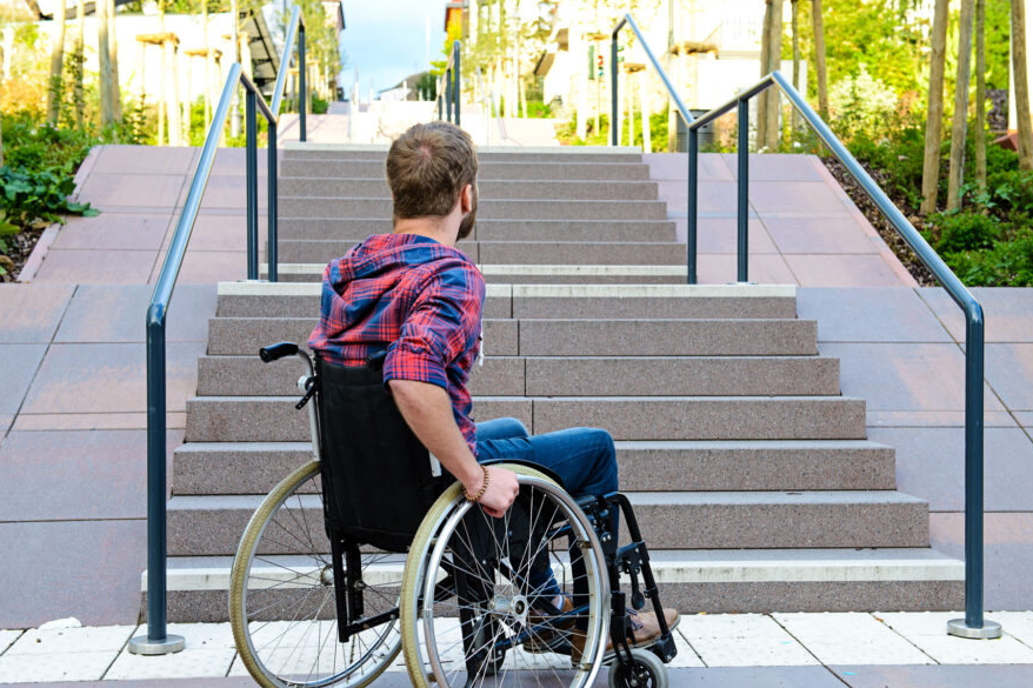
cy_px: 371
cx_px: 541
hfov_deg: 35.6
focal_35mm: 56
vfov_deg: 24.2
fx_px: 1606
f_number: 5.6
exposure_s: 1/80
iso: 200
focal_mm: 48
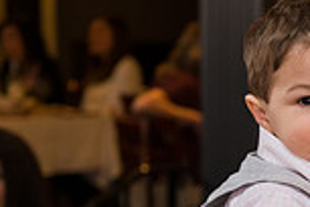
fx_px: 1438
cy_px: 251
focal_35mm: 167
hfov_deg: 11.7
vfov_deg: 8.1
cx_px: 492
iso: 1000
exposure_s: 1/125
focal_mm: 44
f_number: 3.2
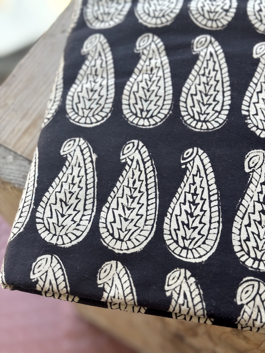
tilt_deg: -63.5
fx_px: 490
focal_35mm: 48
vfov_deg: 39.7
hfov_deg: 30.3
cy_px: 176
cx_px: 132
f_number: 1.78
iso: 64
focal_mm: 6.76
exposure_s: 1/372
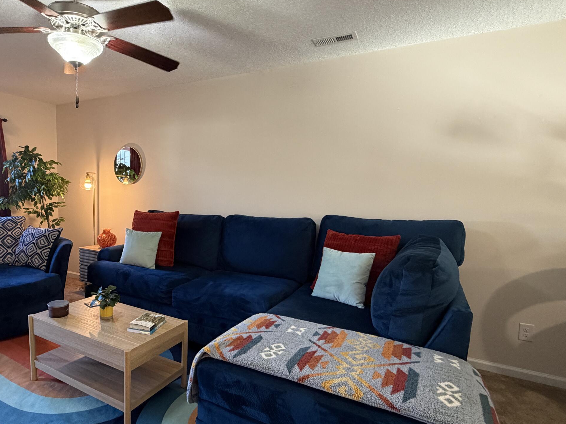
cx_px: 206
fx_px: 360
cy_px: 229
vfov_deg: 61.0
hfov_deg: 74.8
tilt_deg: -6.9
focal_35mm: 22
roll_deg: -0.8
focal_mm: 2.22
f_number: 2.2
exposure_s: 1/60
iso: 320
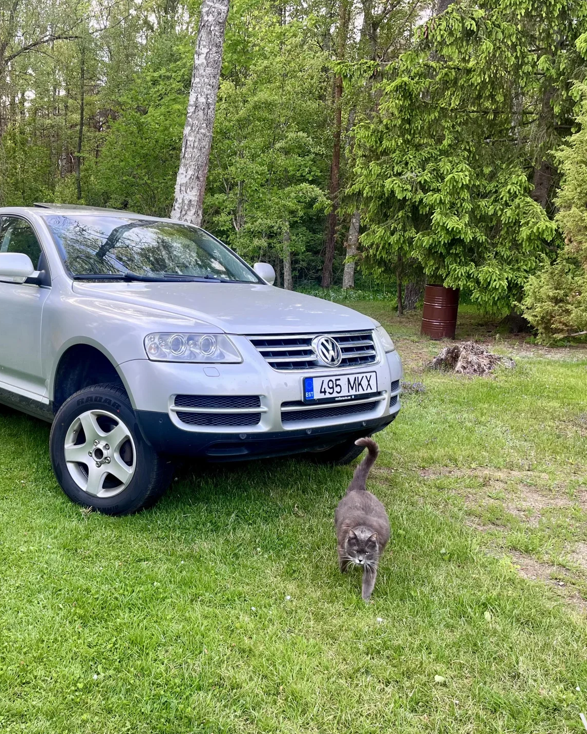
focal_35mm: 34
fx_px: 739
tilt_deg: -10.0
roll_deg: -2.3
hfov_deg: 42.6
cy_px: 368
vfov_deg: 52.9
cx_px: 181
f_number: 1.6
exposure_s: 1/201
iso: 40
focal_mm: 5.1
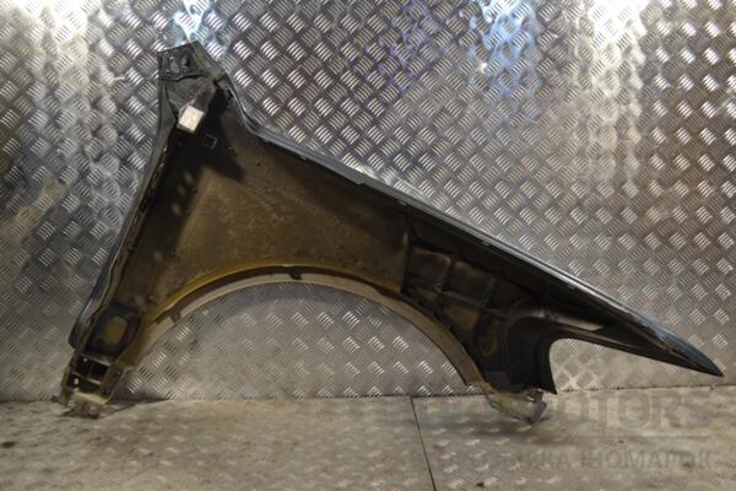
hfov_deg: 53.1
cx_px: 368
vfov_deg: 36.9
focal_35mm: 36
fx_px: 736
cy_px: 246
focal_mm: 24
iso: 100
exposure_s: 1/30
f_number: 4
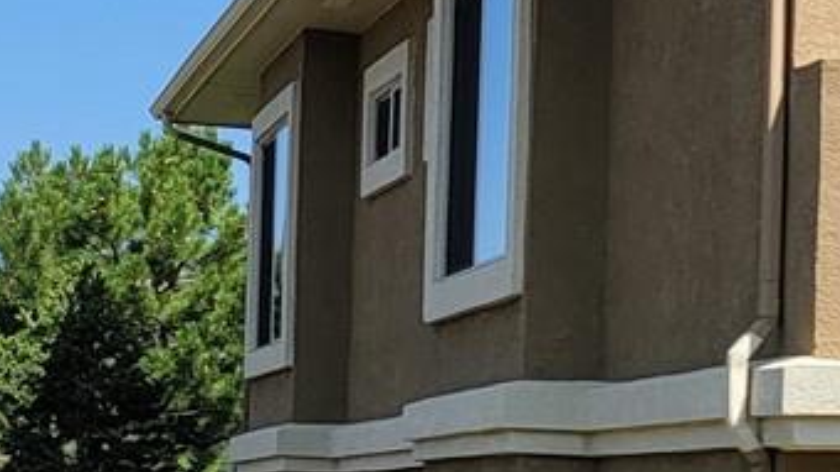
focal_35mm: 123
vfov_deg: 9.8
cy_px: 358
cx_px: 1720
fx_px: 2739
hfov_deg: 14.3
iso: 16
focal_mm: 6.7
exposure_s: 1/932
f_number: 1.8
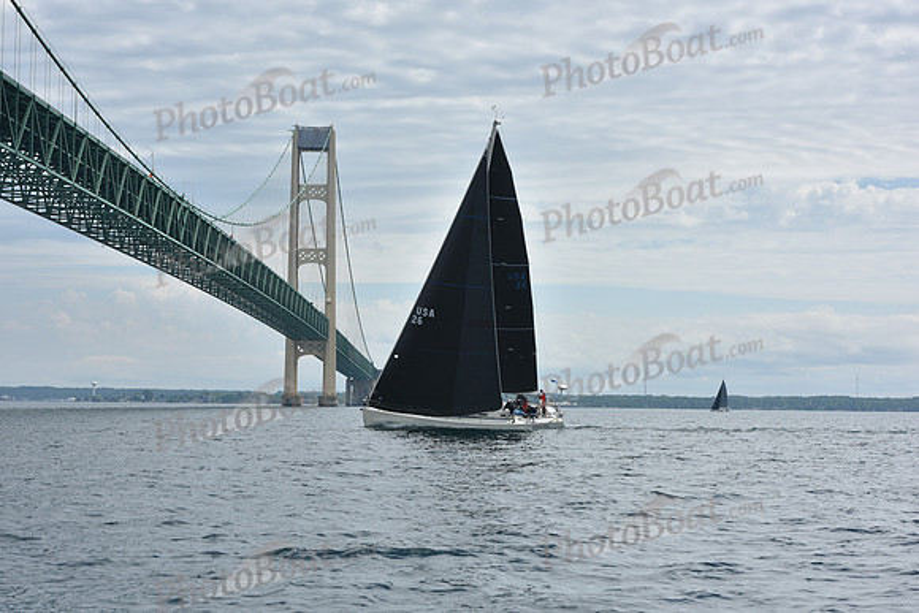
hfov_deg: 28.8
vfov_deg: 19.5
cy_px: 306
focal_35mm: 70
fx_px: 1787
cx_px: 460
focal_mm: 70
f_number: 10
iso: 250
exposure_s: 1/800
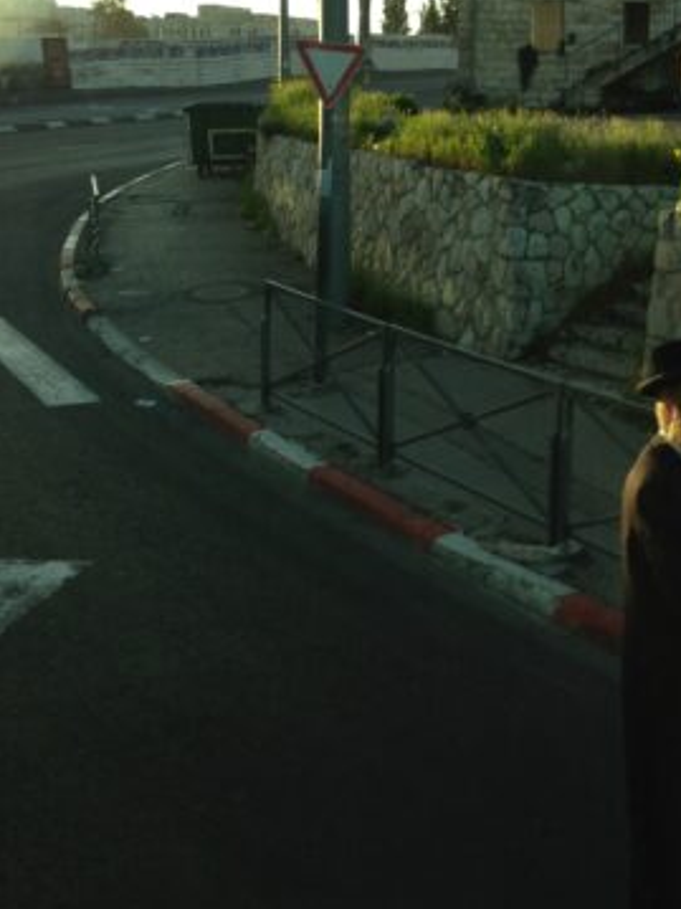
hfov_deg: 29.4
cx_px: 463
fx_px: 1286
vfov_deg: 38.2
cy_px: 257
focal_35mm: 49
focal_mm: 4.12
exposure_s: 1/126
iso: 50
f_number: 2.4
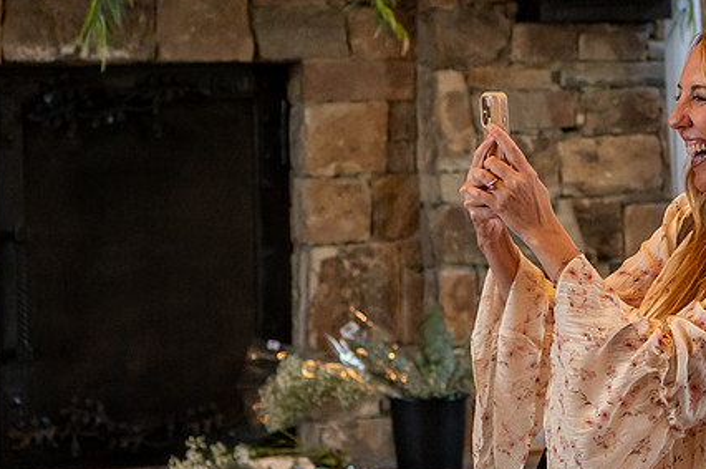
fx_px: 3937
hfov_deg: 10.2
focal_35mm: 201
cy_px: 120
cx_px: 613
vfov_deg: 6.8
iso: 2500
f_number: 4.5
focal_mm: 70
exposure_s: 1/160
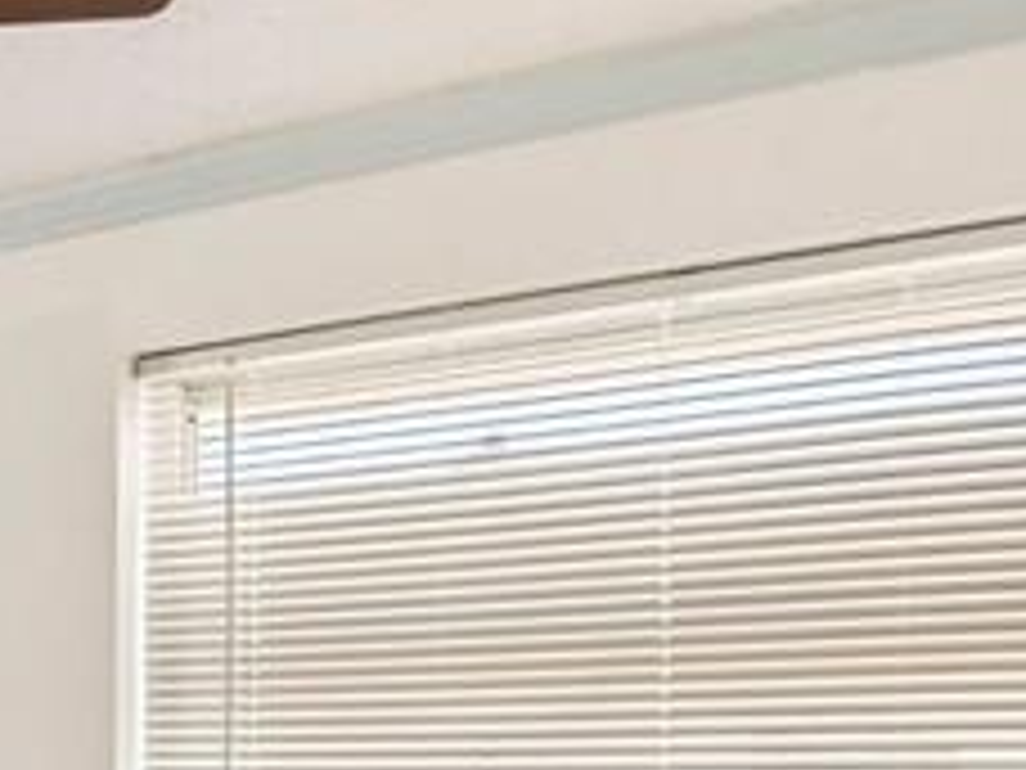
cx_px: -1048
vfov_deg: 20.3
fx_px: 2045
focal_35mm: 69
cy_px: 842
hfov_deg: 18.3
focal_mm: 16
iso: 400
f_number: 8
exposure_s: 1/200
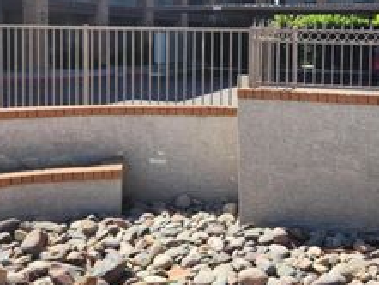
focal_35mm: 52
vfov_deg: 27.5
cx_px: 273
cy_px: 54
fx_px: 570
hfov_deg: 36.2
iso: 20
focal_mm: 5.4
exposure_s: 1/937
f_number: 1.8
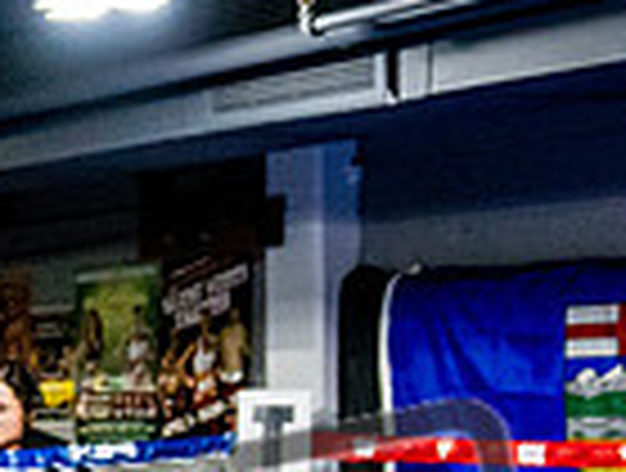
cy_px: 695
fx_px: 2393
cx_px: -631
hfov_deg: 12.9
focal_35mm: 132
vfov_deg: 10.9
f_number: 2.8
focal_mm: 22
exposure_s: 1/800
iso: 5000
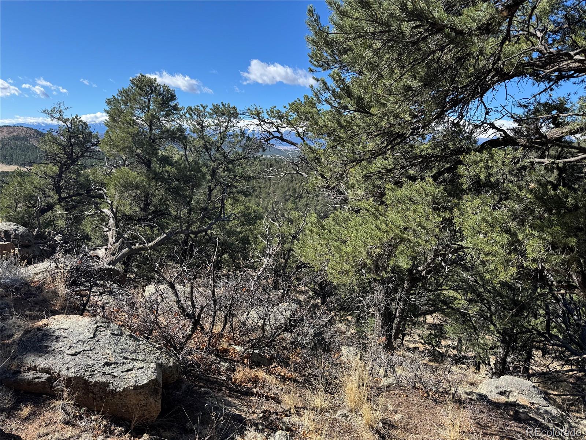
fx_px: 406
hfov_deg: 71.6
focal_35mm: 24
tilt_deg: -9.8
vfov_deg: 56.8
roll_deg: -1.5
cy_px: 220
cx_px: 293
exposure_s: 1/2041
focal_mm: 6.76
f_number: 1.78
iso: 80
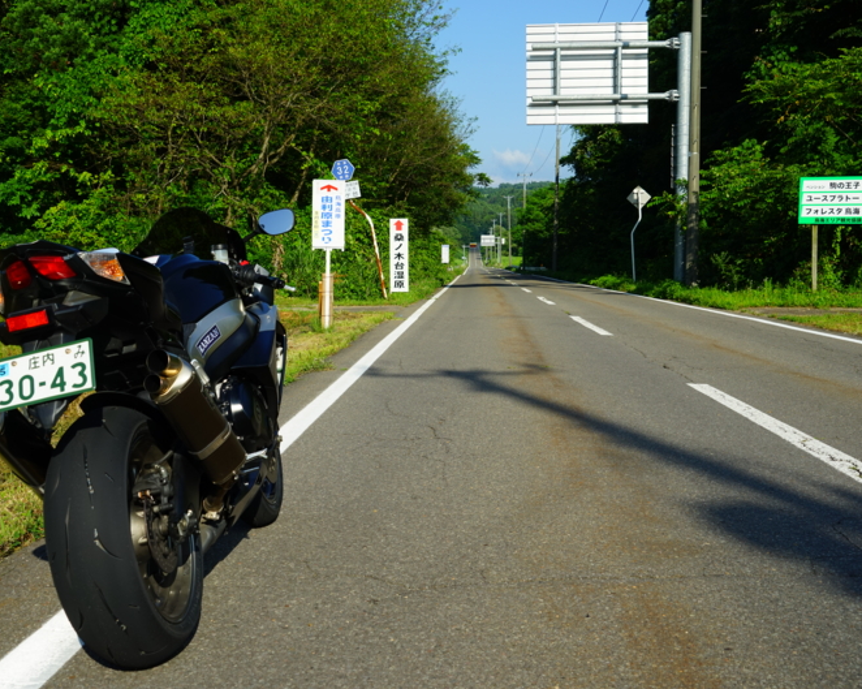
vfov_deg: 35.7
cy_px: 343
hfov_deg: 43.8
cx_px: 423
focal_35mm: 42
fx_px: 1071
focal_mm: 37
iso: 100
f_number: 9.5
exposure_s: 1/200
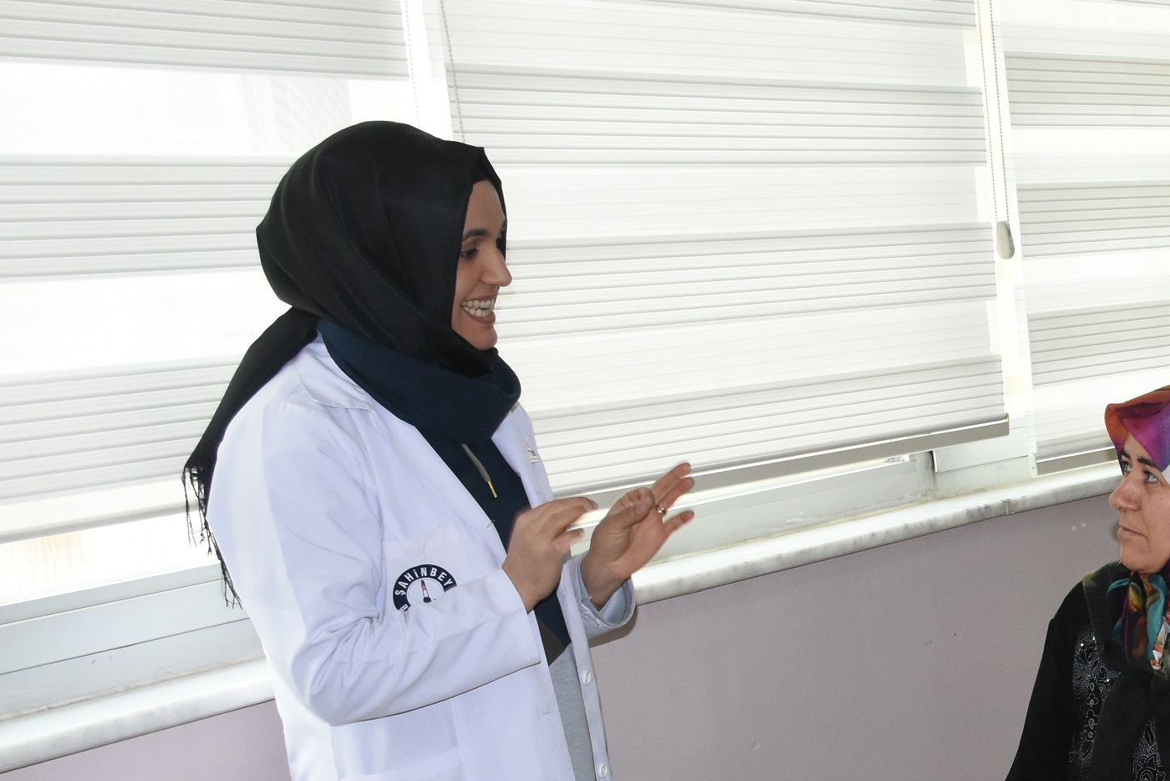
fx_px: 2308
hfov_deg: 26.4
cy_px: 689
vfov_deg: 18.9
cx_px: 1256
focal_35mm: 71
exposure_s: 1/60
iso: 1250
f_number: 5.6
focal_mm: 22
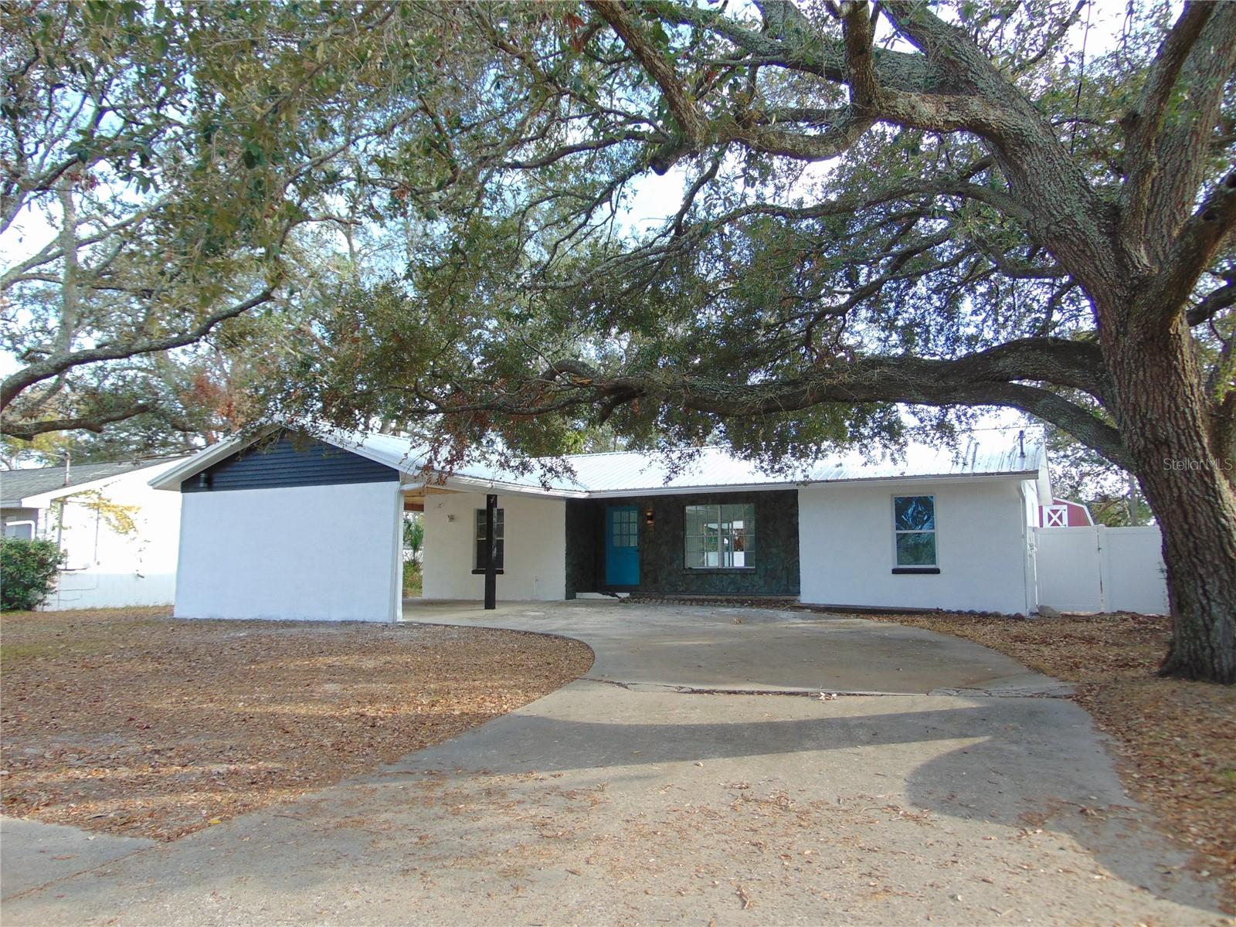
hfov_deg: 69.4
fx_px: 893
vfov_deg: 54.9
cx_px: 618
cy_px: 464
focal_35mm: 25
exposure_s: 1/160
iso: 80
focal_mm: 4.5
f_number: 3
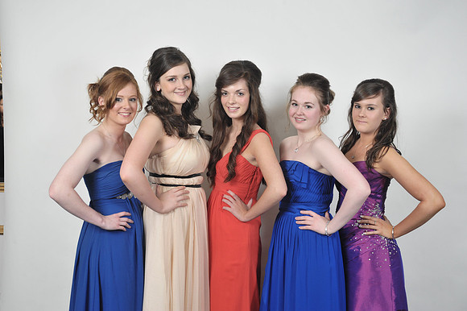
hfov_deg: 34.5
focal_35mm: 58
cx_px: 234
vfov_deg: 23.4
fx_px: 752
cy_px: 156
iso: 1000
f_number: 7.1
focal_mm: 58
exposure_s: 1/160
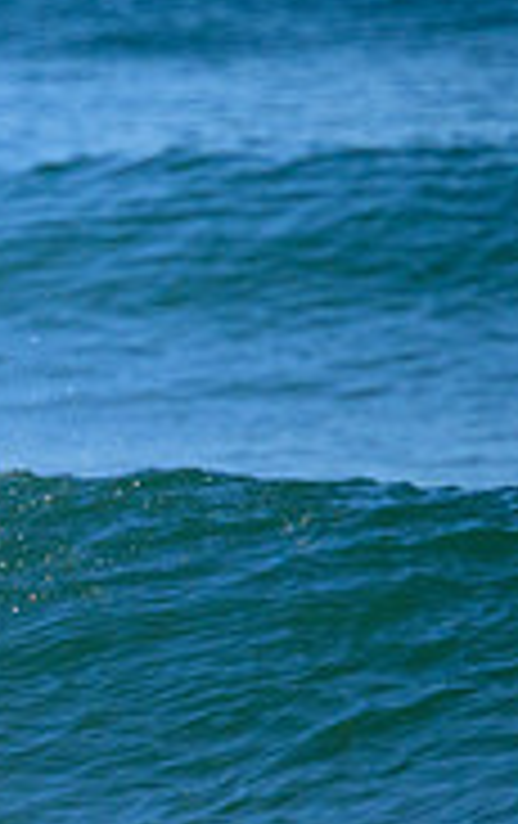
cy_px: 480
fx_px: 58003
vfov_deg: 0.8
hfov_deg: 0.5
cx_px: -631
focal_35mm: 2578
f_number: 11
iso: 1600
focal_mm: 800
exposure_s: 1/1250
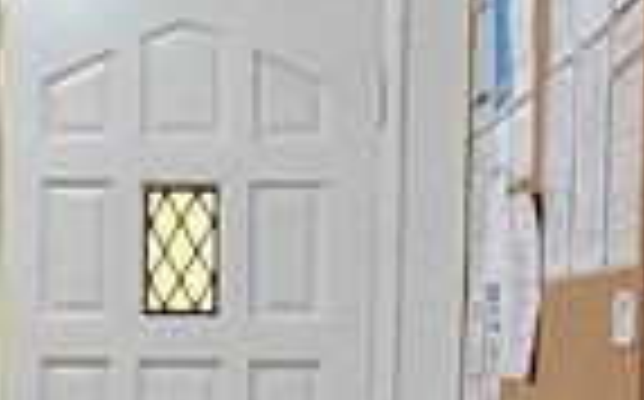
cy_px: 445
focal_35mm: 99
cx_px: 212
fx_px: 1736
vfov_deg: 12.9
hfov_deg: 20.9
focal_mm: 1.74
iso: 160
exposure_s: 1/60
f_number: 2.2
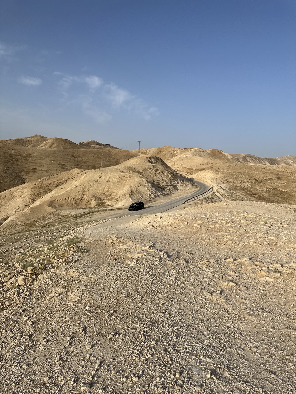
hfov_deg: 56.8
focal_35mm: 24
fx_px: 274
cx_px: 148
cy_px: 197
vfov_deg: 71.6
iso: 80
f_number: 1.78
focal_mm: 6.86
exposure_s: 1/7042
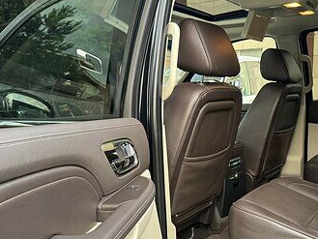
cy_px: 161
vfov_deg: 35.6
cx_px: 216
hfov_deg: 46.0
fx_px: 368
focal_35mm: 40
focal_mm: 6.76
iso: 320
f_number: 1.78
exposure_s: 1/60
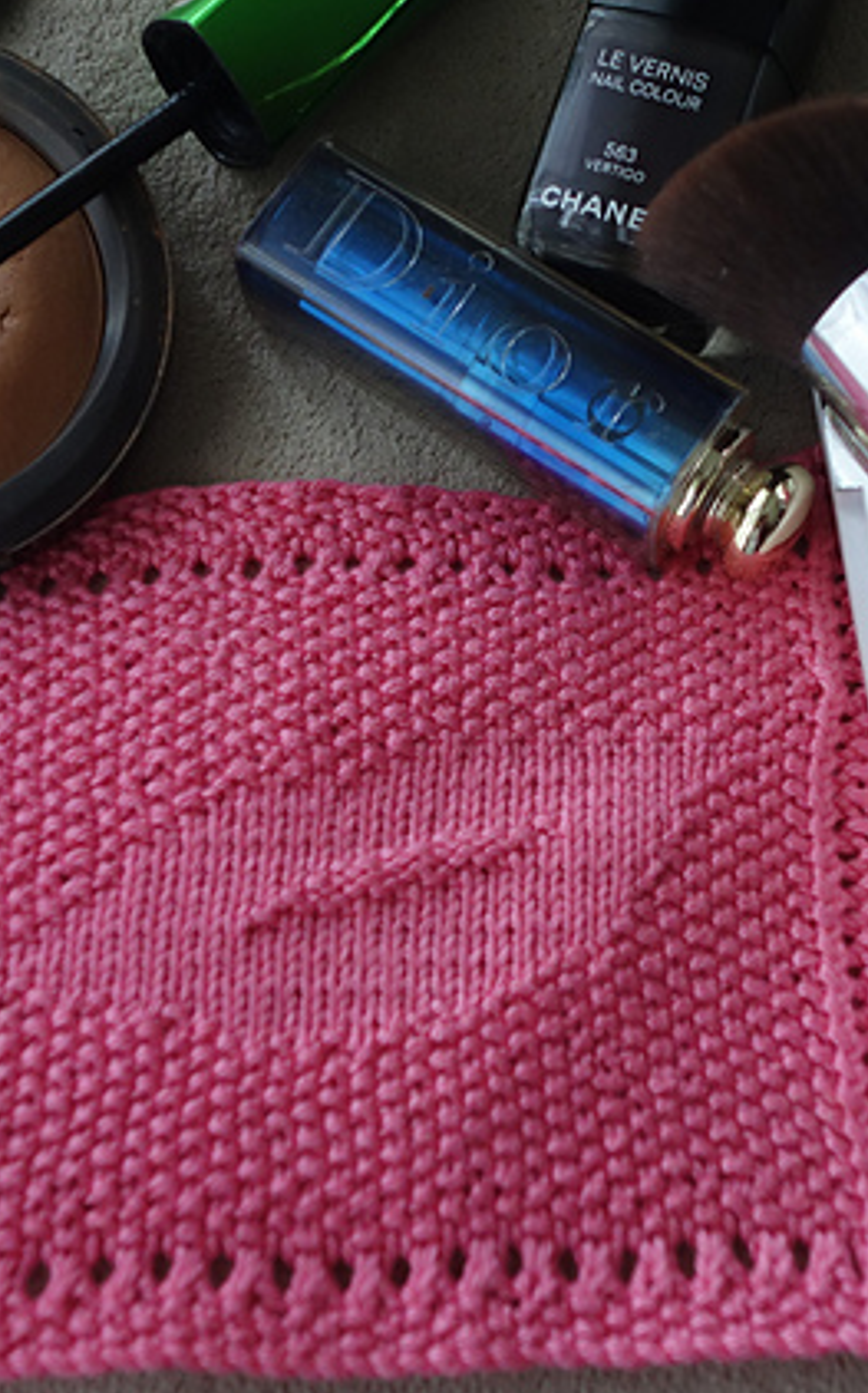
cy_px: 698
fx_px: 2465
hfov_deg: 19.9
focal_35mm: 65
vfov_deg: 31.5
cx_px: 578
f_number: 3.2
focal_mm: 15.64
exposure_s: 1/50
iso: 500
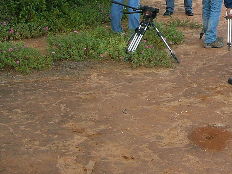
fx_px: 589
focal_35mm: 88
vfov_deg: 16.2
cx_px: 198
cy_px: -29
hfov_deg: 21.9
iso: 50
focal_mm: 5.7
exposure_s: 1/82
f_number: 4.9
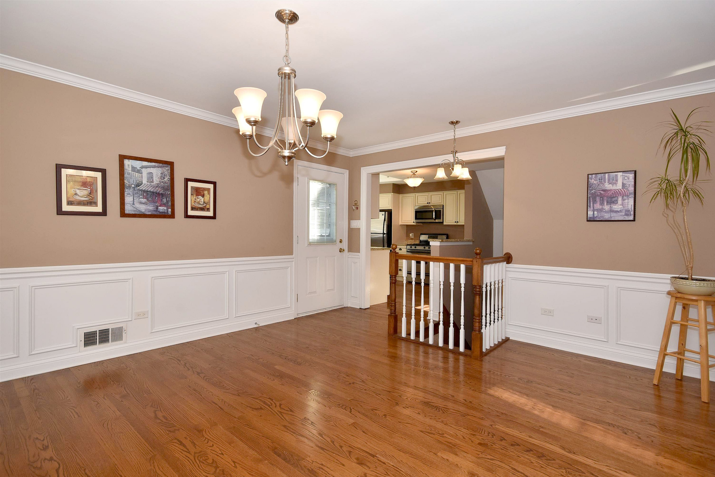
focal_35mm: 18
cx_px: 358
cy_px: 238
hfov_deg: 90.0
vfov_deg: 67.4
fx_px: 357
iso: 200
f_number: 8
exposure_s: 1/60
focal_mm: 12
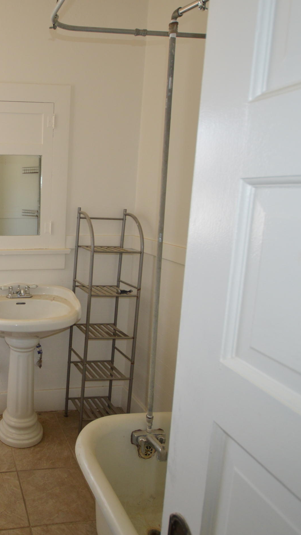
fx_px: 355
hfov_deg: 40.1
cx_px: -3
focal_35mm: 25
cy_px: 254
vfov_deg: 74.0
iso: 400
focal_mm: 10
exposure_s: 1/80
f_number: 4
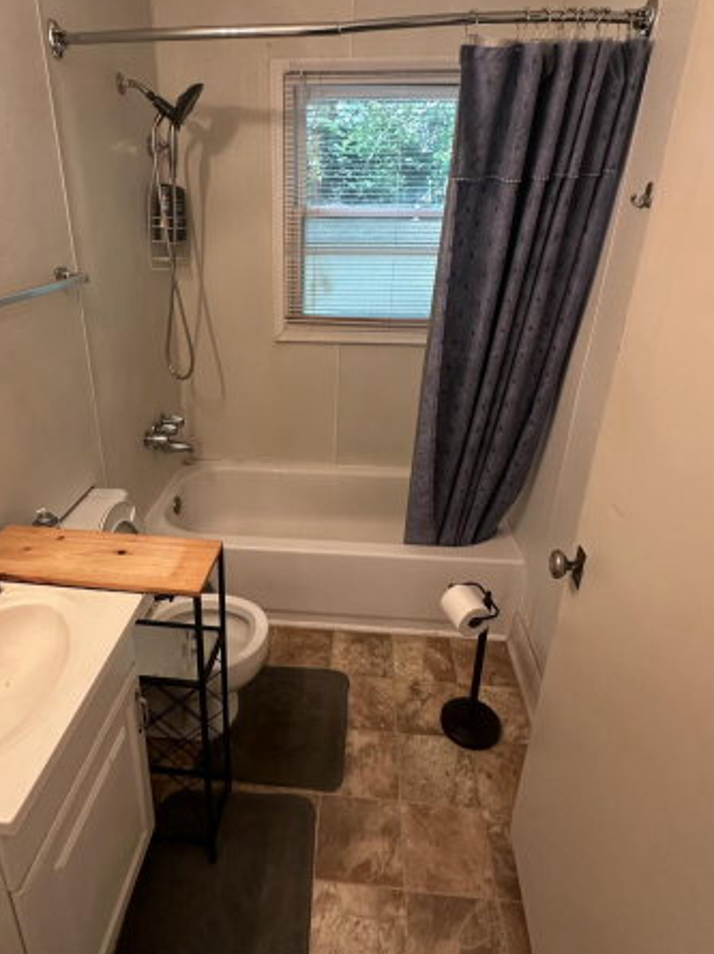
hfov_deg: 63.1
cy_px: 447
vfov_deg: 78.9
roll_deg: -0.5
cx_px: 311
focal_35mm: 21
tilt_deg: -25.3
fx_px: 578
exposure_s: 1/60
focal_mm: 2.22
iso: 250
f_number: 2.2
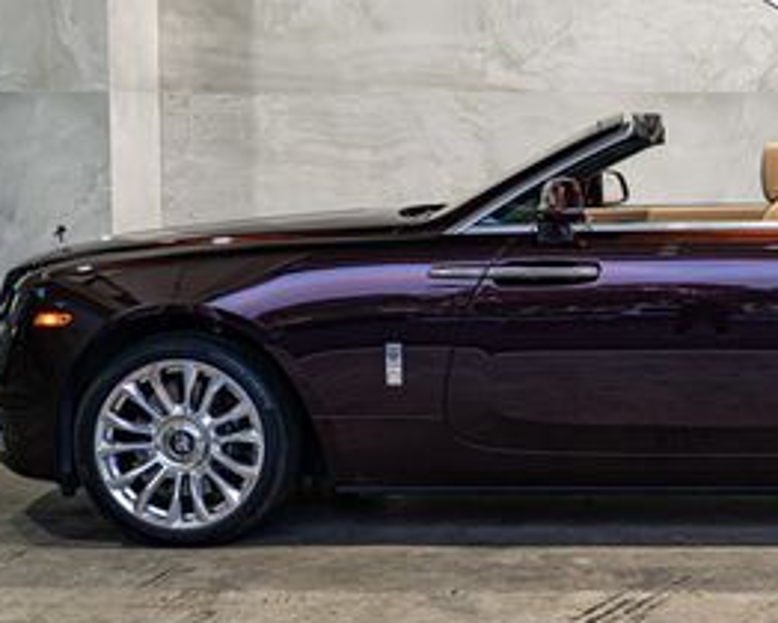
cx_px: 668
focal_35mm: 71
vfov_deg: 21.6
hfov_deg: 26.1
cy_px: 251
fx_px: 1636
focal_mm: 31
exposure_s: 1/80
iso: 1250
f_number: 4
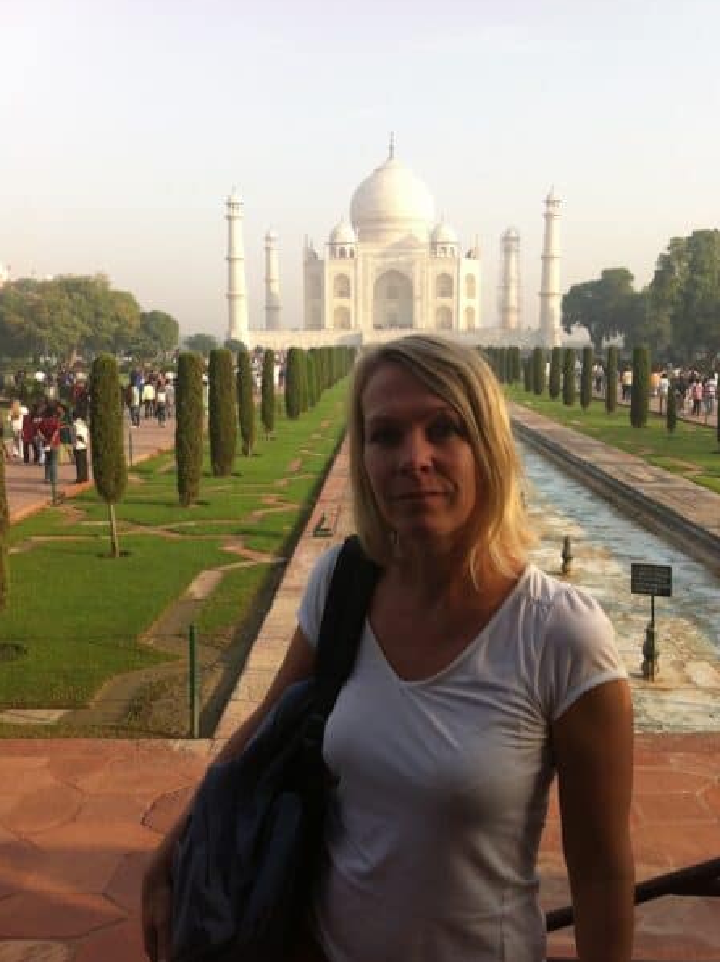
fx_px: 1028
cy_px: 497
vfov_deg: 50.2
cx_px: 379
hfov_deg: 38.6
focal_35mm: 37
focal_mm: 3.85
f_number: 2.8
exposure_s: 1/511
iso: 80
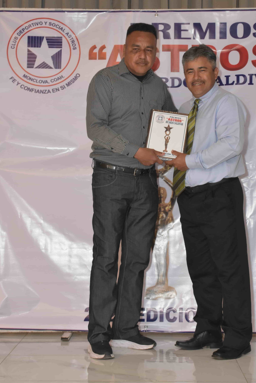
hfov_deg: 17.9
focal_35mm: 76
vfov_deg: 26.6
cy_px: 186
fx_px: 811
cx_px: 161
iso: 1600
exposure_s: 1/60
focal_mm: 38
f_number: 4.8
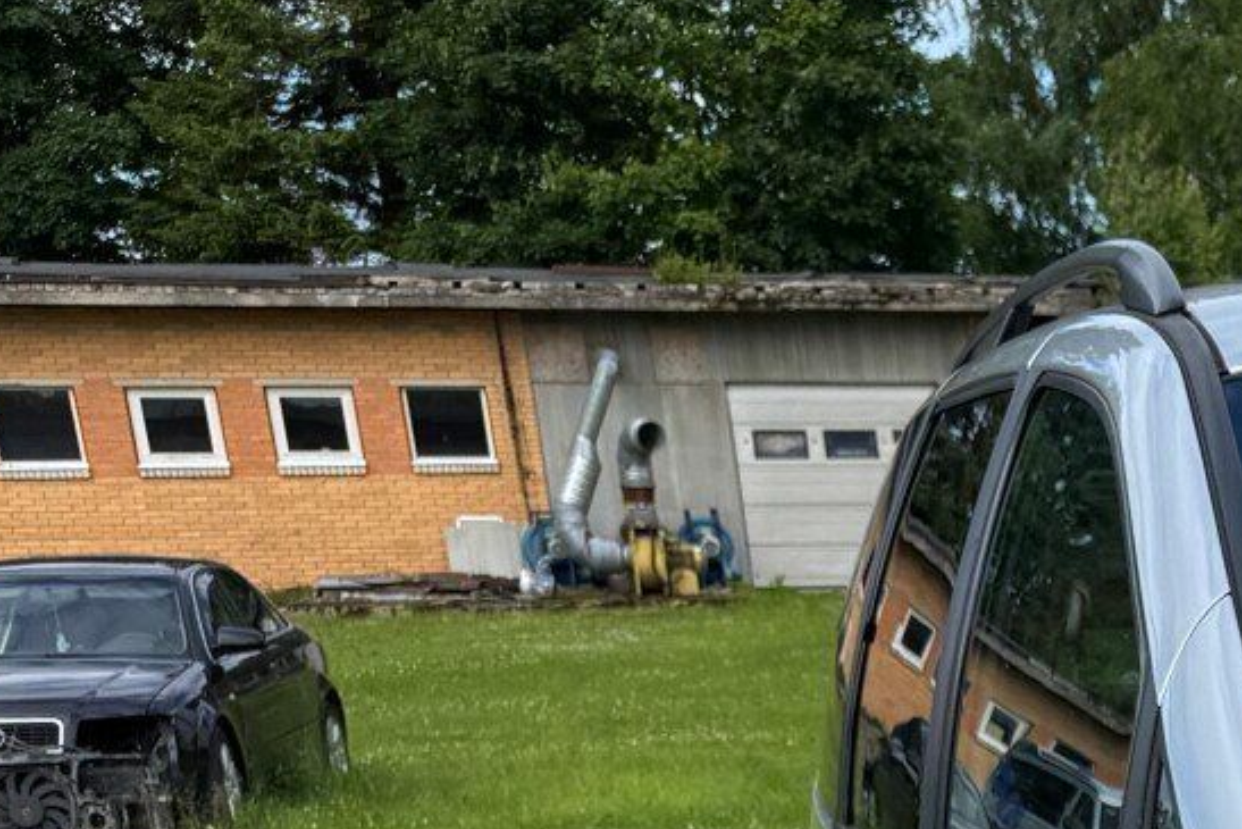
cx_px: 2000
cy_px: 1602
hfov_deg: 19.2
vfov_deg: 13.4
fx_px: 3071
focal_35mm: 89
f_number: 1.78
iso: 80
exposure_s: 1/3247
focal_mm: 6.76
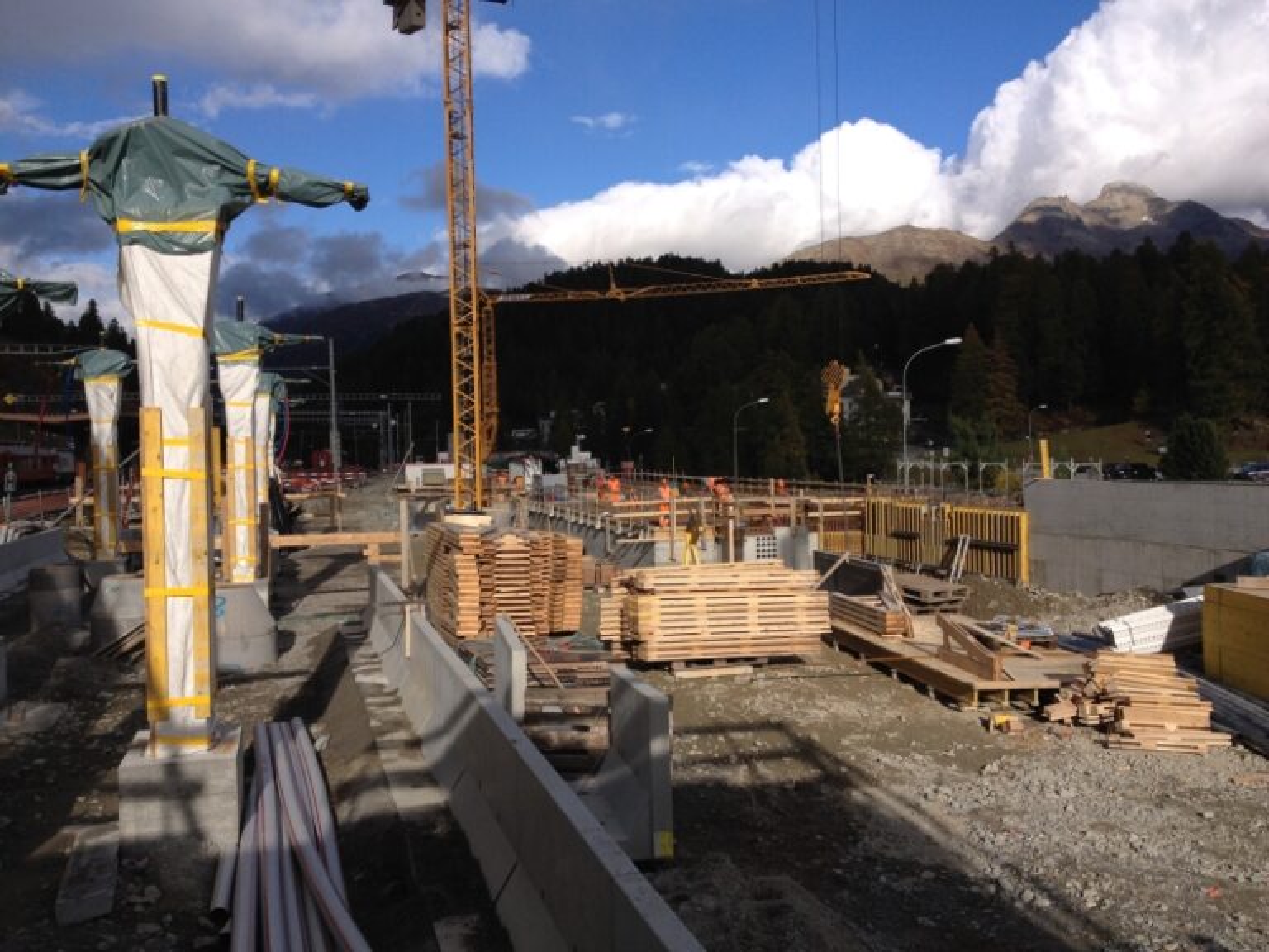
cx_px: 634
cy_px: 476
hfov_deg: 52.6
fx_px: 1283
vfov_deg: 40.7
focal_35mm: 35
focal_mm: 4.28
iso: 50
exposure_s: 1/1727
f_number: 2.4
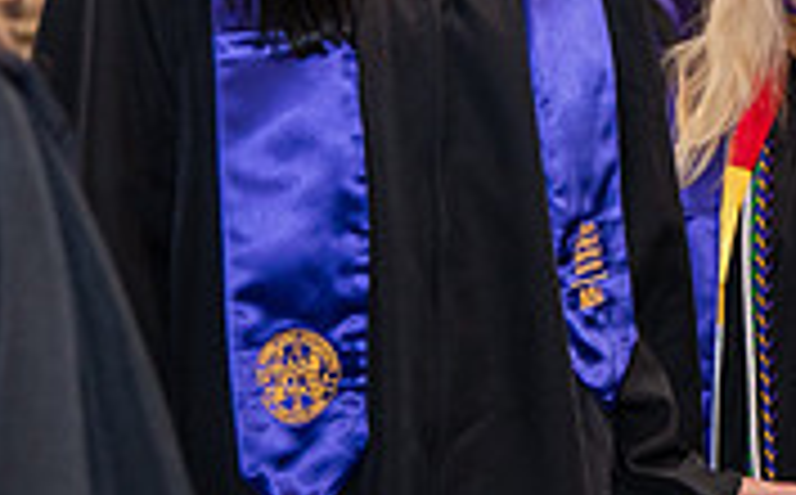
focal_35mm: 194
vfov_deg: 6.7
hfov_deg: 10.7
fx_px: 4202
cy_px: 74
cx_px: 863
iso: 1000
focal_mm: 58
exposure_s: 1/125
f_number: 4
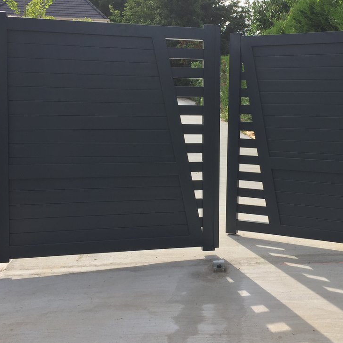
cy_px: 141
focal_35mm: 42
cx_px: 215
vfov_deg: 39.9
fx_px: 471
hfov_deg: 39.8
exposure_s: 1/1041
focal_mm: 4.15
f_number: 2.2
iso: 32
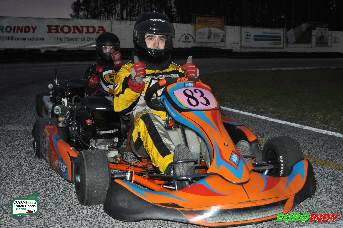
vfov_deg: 28.0
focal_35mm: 48
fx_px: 457
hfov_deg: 41.2
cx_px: 172
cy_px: 114
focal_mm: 32
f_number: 4.5
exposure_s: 1/60
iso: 800
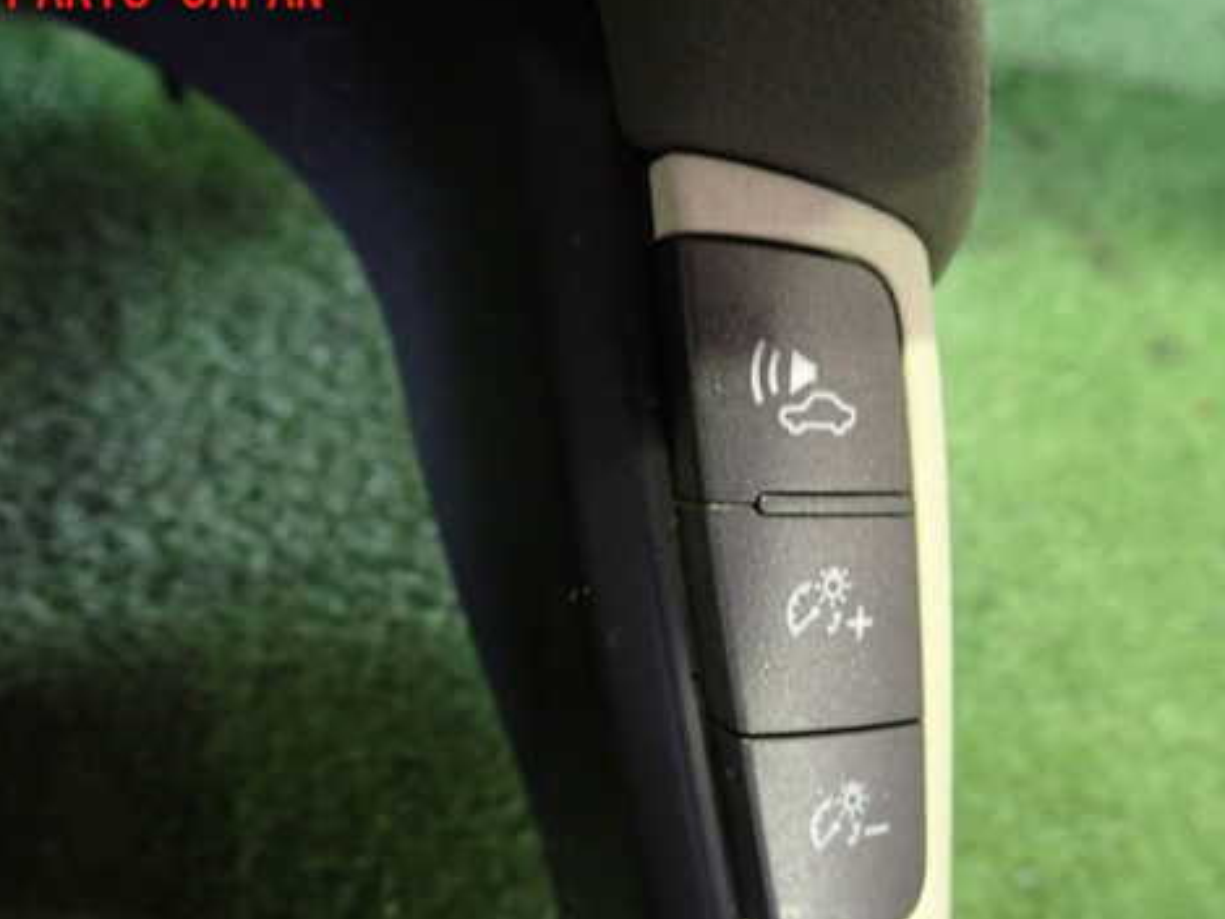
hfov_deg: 56.8
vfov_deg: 44.0
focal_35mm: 32
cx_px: 632
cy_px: 546
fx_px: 1133
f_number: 2
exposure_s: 1/15
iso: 800
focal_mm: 4.5
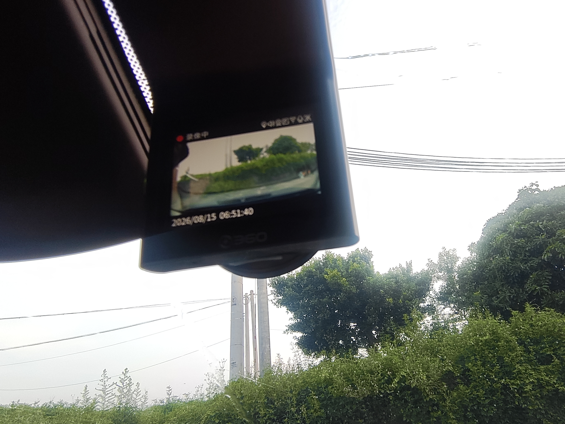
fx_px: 424
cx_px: 282
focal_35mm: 26
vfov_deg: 53.1
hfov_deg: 67.3
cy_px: 212
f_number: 2.2
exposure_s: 1/100
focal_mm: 2.13
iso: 66
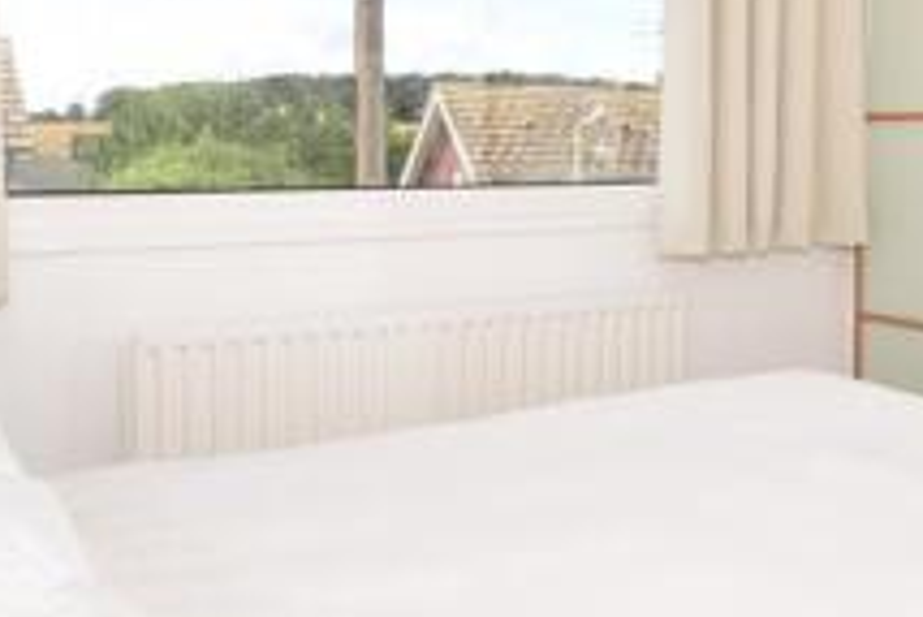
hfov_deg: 40.5
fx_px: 1180
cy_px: 149
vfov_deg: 28.8
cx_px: 768
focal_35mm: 46
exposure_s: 1/200
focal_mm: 10
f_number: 14
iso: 400
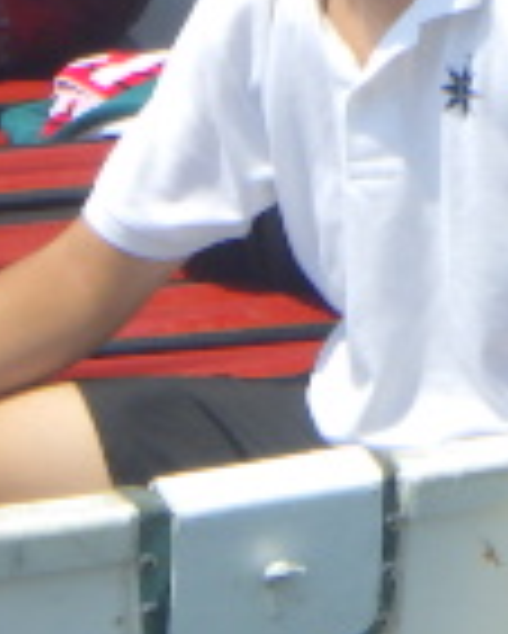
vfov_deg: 5.6
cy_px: -360
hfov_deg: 4.5
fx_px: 6420
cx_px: 1016
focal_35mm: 342
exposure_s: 1/500
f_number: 5.8
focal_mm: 13.7
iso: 125
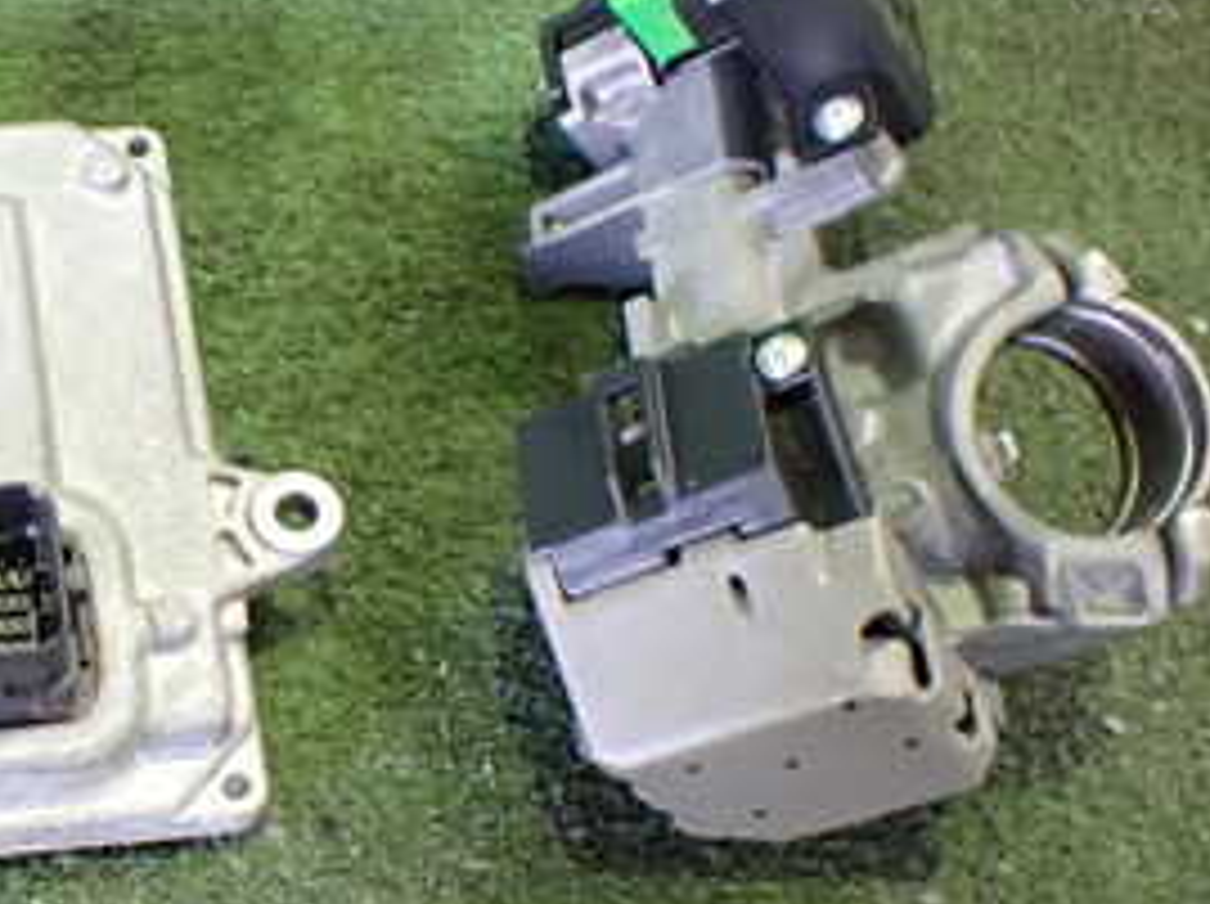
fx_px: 2339
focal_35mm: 67
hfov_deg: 27.6
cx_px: 45
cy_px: 630
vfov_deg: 21.8
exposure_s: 1/30
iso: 800
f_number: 2.3
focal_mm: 5.4
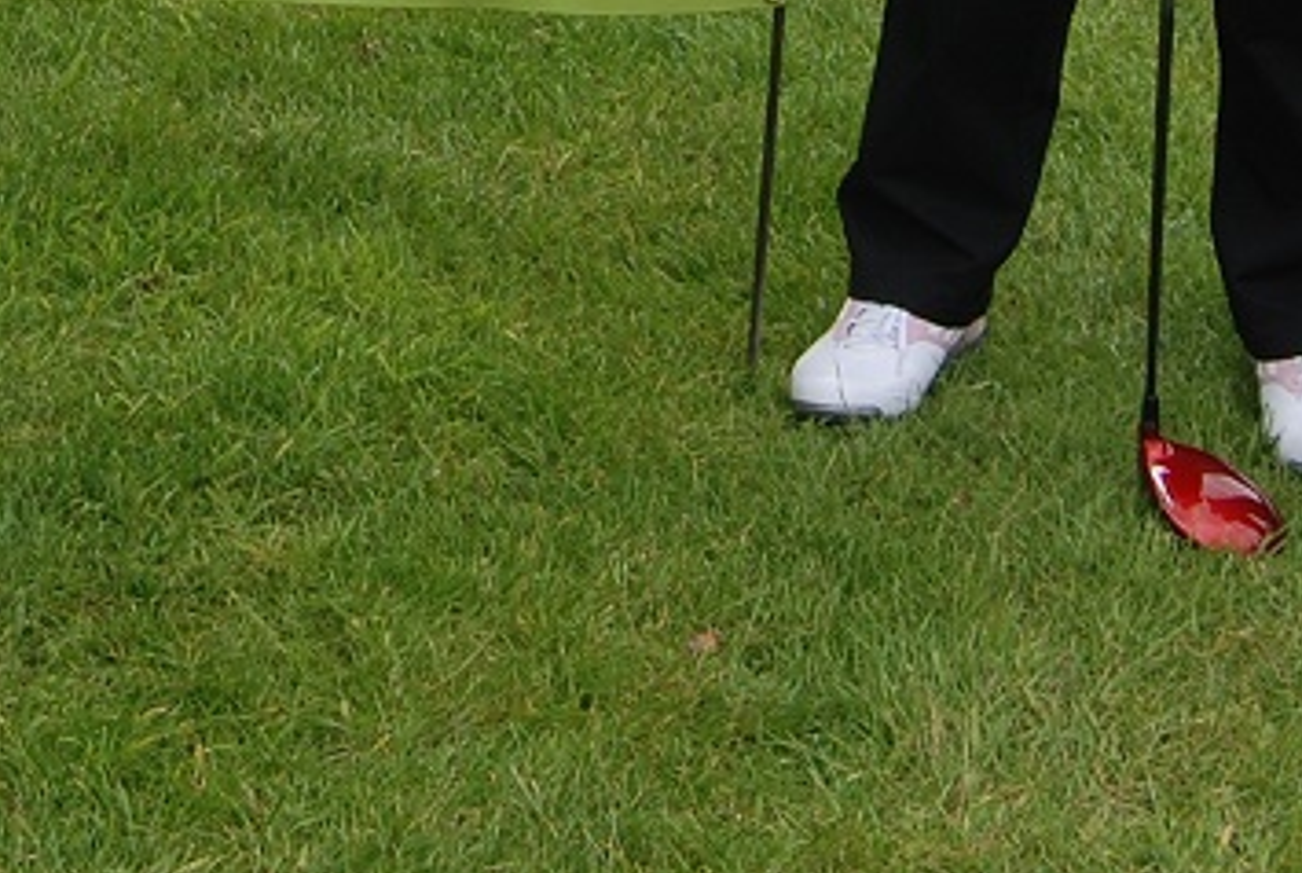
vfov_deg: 8.8
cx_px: 7
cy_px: -873
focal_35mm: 147
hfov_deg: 13.7
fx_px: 5325
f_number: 5.6
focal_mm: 24
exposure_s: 1/125
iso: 110
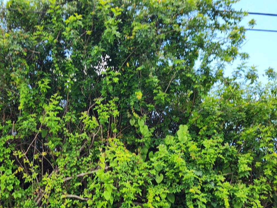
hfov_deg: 49.2
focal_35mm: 37
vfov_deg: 37.8
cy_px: 153
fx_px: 296
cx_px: 90
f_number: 1.8
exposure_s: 1/208
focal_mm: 6.4
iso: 12
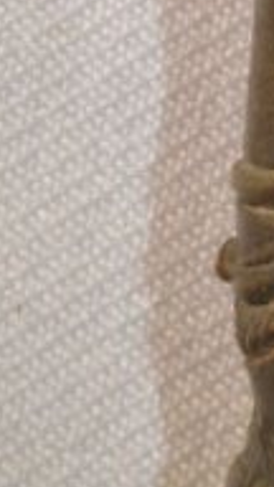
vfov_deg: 4.0
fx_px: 6991
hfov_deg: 2.2
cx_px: 553
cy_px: 61
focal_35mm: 541
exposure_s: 1/60
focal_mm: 55
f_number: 36
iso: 200
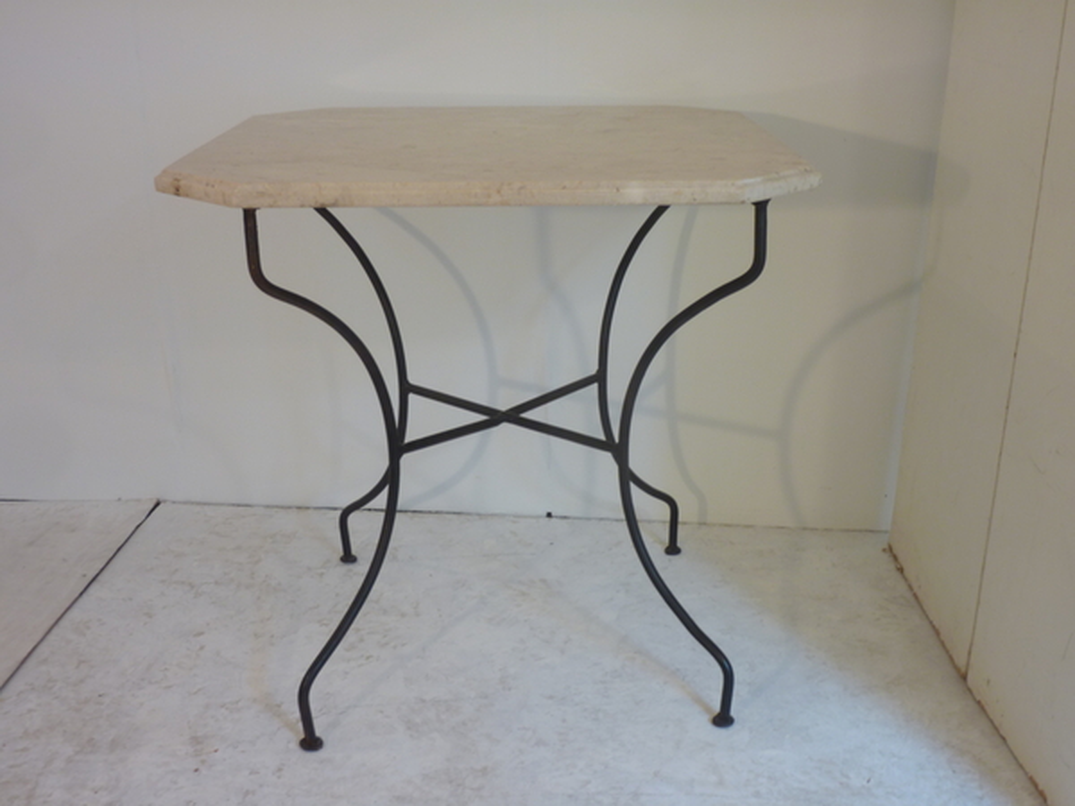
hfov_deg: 44.8
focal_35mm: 42
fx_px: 1304
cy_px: 403
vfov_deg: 34.3
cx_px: 538
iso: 80
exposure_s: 1/8
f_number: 3.7
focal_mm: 6.9
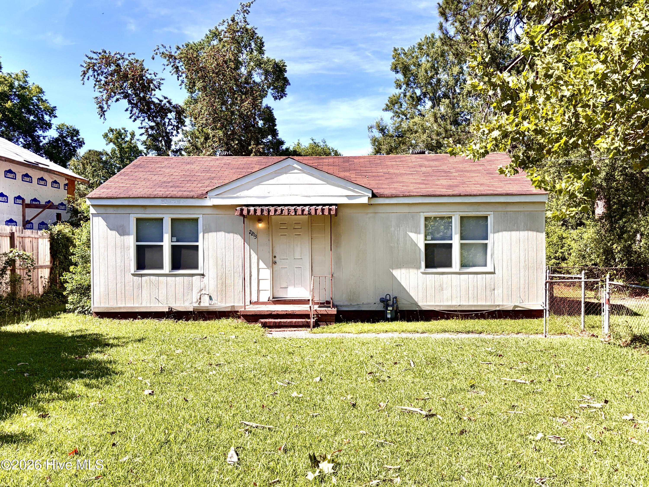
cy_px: 244
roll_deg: +1.2
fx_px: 487
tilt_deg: +0.6
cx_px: 324
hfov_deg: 67.3
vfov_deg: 53.1
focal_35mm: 26
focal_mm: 5.96
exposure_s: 1/2208
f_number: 1.6
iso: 50
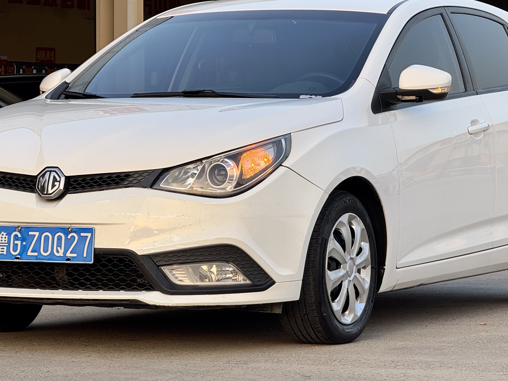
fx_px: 2612
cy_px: 140
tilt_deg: +1.4
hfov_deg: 11.1
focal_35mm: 178
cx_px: 259
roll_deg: +0.4
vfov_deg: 8.3
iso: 50
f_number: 2.8
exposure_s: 1/205
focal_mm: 15.66
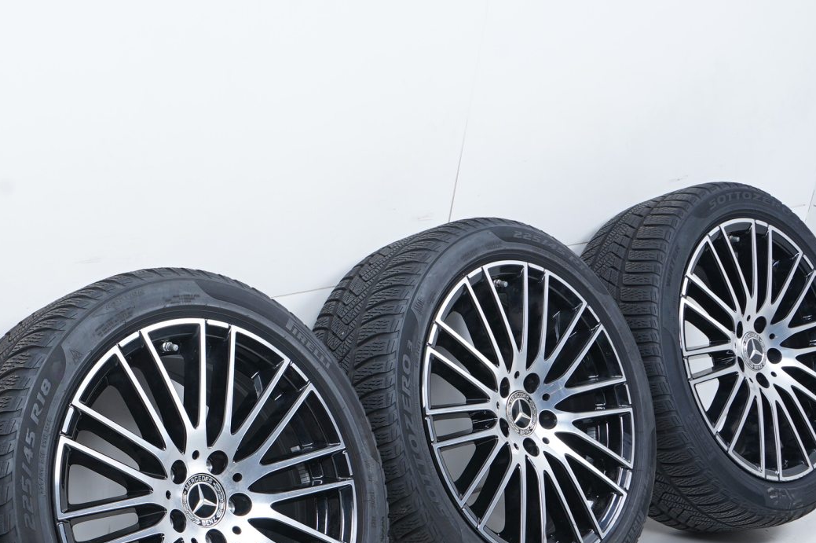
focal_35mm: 61
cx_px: 116
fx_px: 1382
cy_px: 445
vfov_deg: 21.9
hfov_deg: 31.7
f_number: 7.1
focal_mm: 33
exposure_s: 1/125
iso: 250
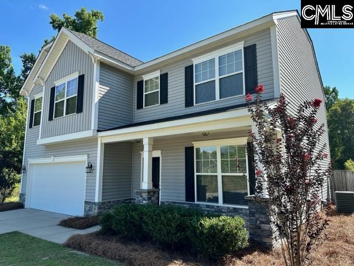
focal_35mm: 24
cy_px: 133
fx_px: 245
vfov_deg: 56.8
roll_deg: -0.2
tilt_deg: +8.4
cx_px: 177
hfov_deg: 71.6
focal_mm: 6.86
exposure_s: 1/1751
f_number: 1.78
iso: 80
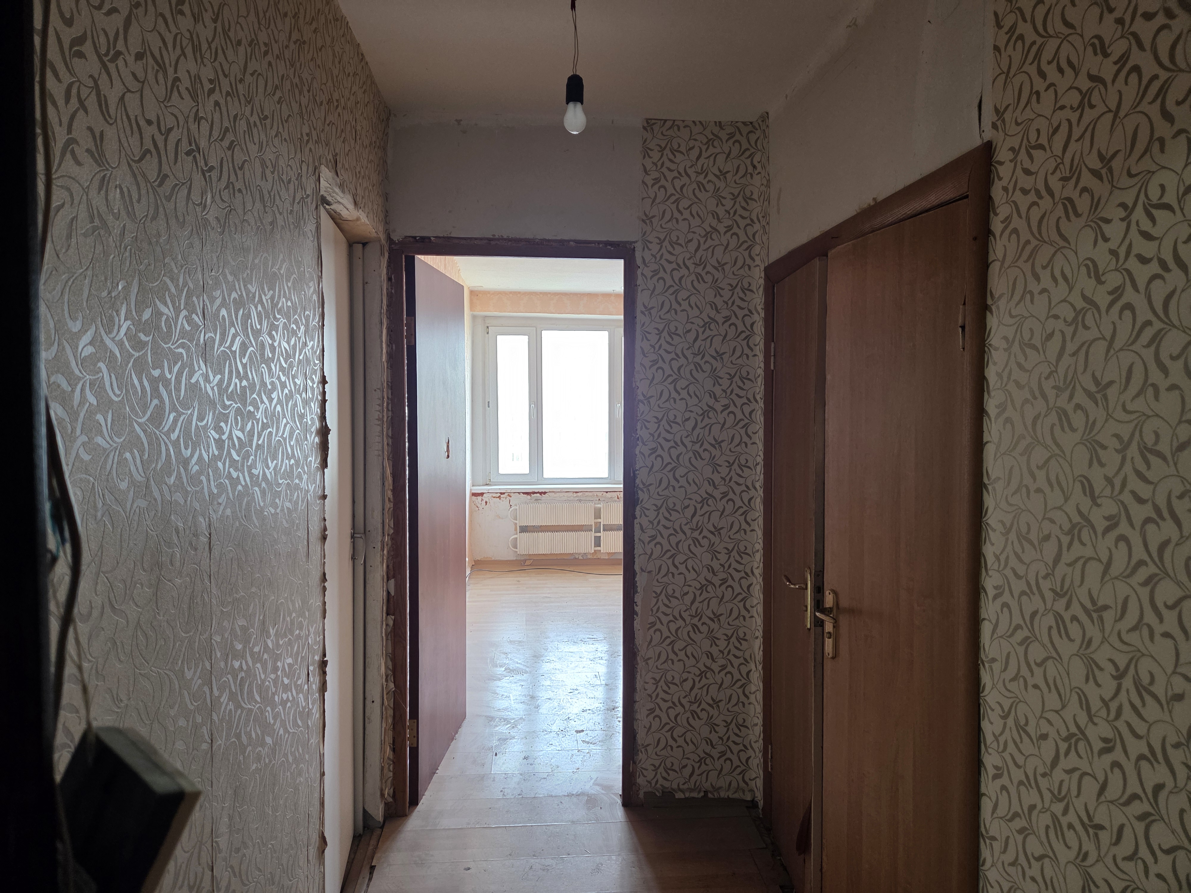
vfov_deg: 58.9
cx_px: 596
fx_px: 791
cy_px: 446
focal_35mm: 23
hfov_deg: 73.9
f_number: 1.8
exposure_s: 1/100
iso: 320
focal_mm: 5.4
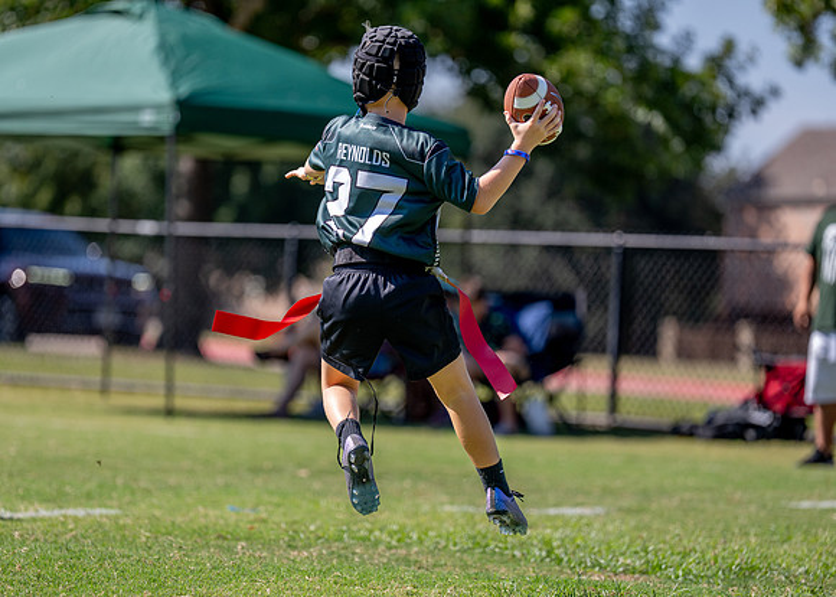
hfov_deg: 11.1
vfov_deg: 8.0
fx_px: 4283
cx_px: 351
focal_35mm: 180
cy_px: 320
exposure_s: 1/2500
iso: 250
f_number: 2.8
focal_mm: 158
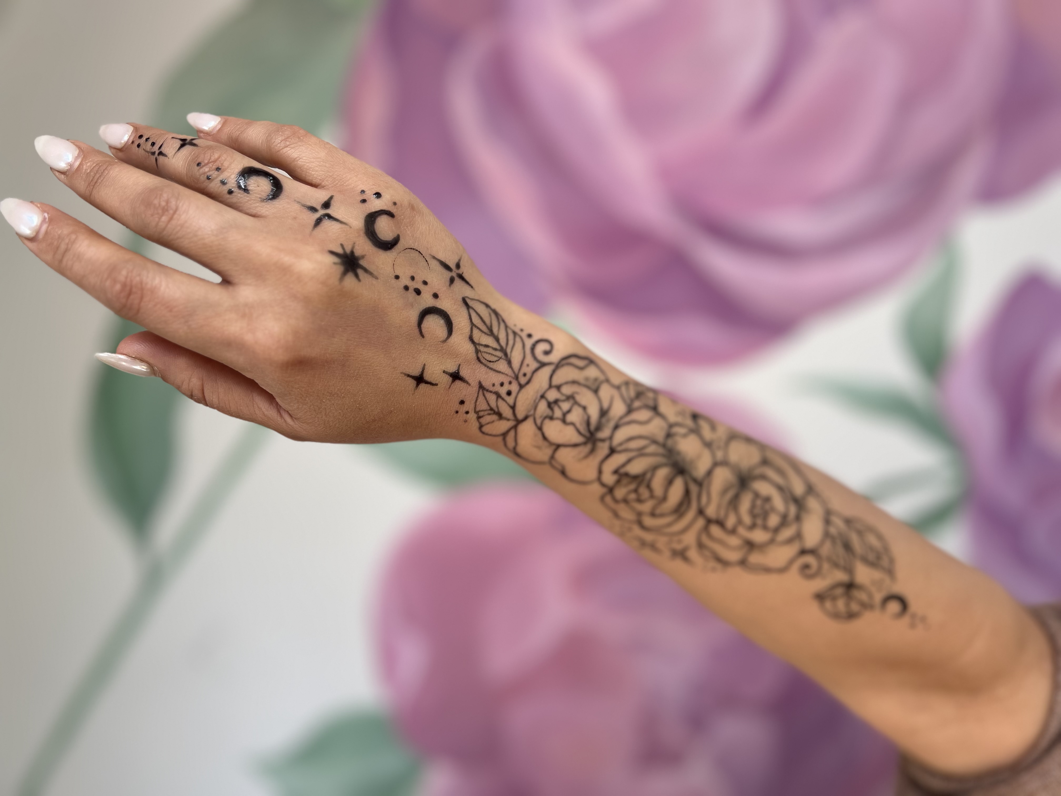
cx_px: 530
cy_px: 398
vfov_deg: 53.1
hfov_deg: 67.3
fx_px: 797
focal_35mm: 26
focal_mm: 5.7
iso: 40
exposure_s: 1/201
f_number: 1.5
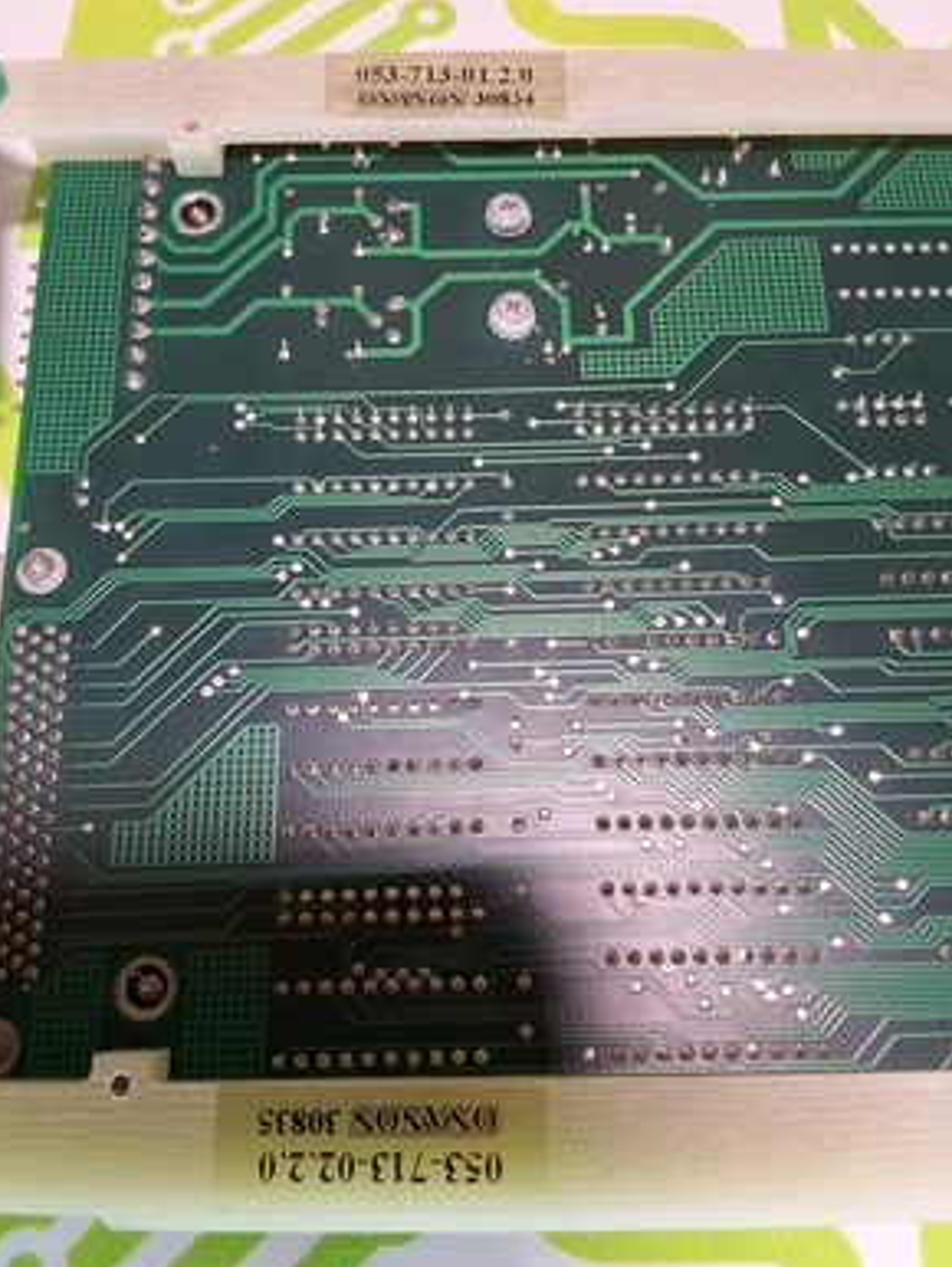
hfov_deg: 48.3
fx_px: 1062
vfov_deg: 61.6
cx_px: 476
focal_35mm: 29
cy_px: 627
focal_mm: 2.91
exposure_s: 1/60
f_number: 1.9
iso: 40
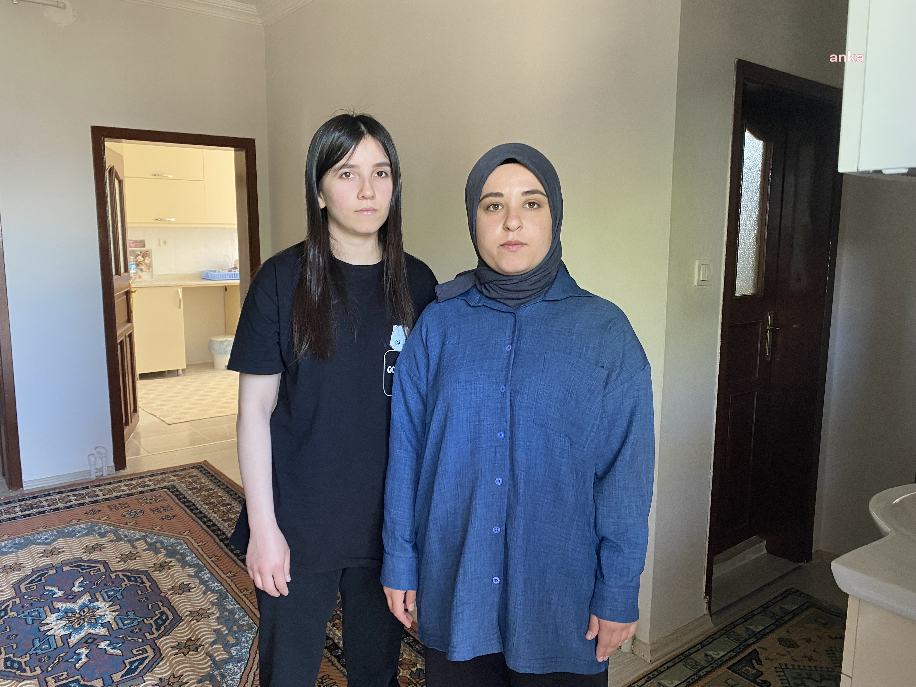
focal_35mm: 26
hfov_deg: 67.3
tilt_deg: -10.9
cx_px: 458
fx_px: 688
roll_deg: -0.4
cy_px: 344
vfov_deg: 53.1
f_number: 1.8
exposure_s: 1/60
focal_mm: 4.25
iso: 250
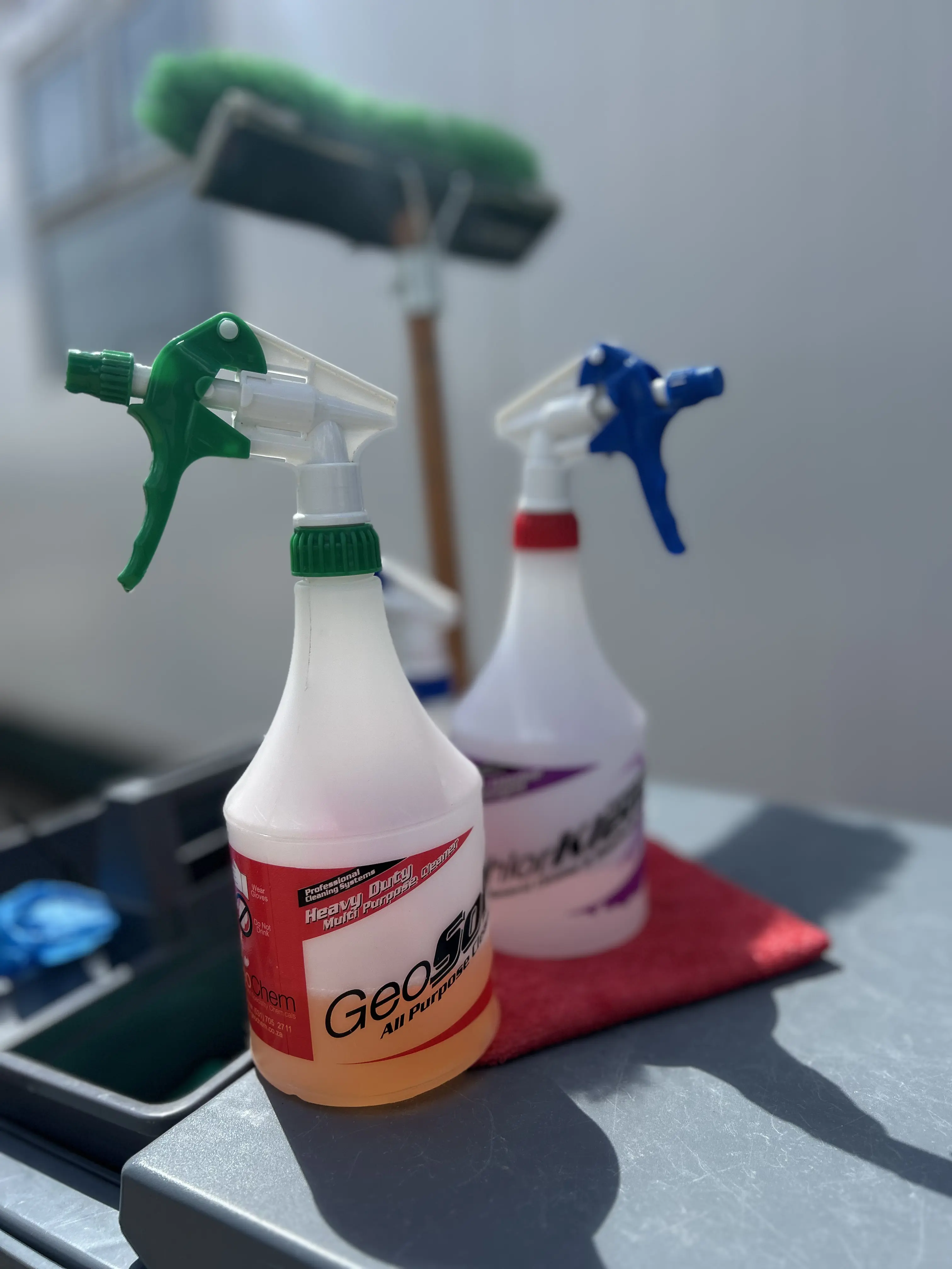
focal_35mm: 26
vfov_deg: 67.3
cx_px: 476
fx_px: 953
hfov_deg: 53.1
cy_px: 634
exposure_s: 1/4274
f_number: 1.5
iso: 50
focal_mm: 5.7
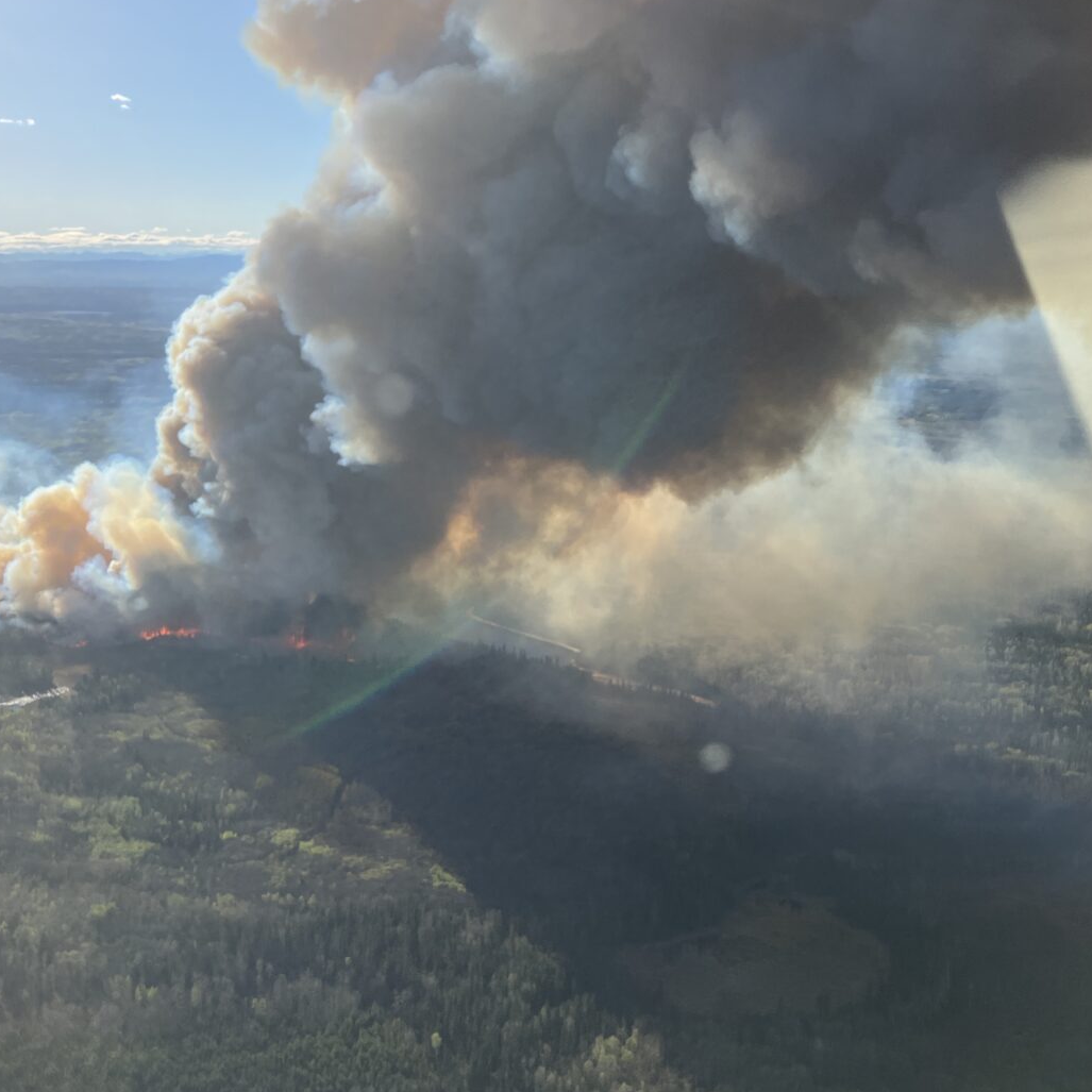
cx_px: 449
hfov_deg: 44.7
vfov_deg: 44.9
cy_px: 549
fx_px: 1321
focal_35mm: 37
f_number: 1.8
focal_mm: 3.99
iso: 32
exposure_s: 1/1473
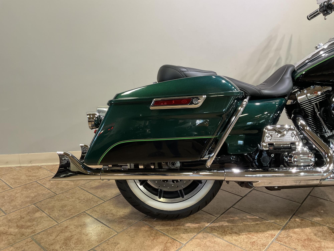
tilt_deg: -15.3
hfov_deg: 61.7
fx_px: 280
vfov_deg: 48.2
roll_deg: -0.4
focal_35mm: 29
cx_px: 167
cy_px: 126
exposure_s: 1/60
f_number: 1.8
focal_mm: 3
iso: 80
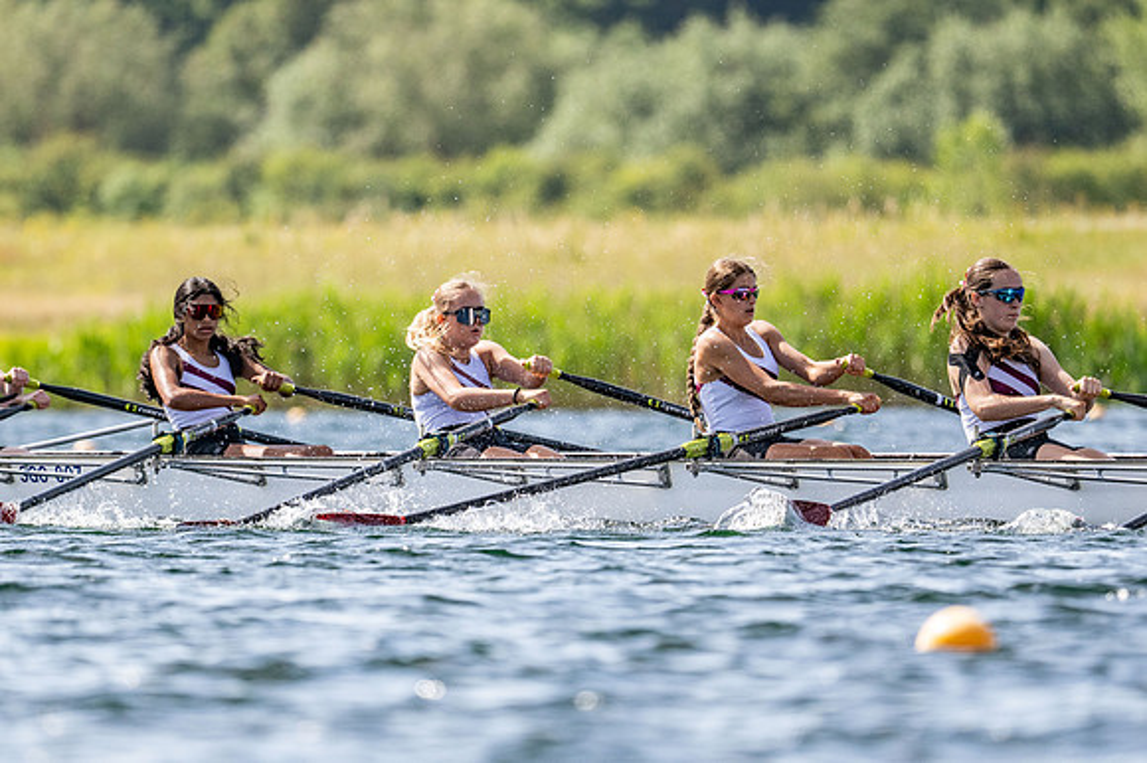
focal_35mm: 600
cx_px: 574
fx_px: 19105
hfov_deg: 3.4
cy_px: 382
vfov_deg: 2.3
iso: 280
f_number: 4.5
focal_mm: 400
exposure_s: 1/2500
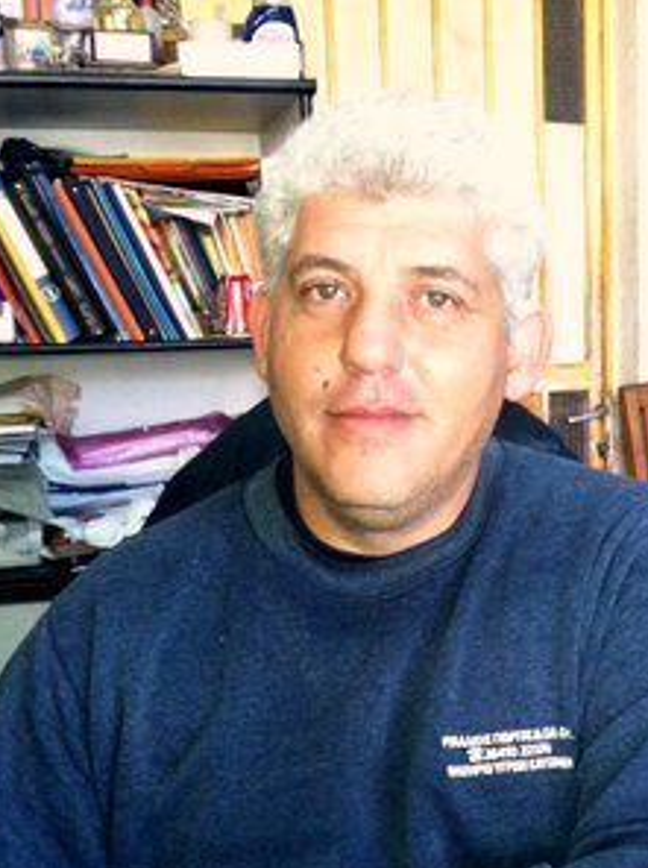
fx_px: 1452
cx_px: 408
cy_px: 572
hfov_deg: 25.1
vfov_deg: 33.0
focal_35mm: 58
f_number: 2.8
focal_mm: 3.85
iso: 320
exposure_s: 1/15
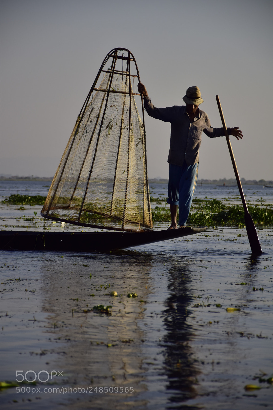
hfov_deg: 8.2
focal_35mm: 168
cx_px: 136
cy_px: 205
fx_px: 1910
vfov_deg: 12.2
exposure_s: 1/1600
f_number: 5.6
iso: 160
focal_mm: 112
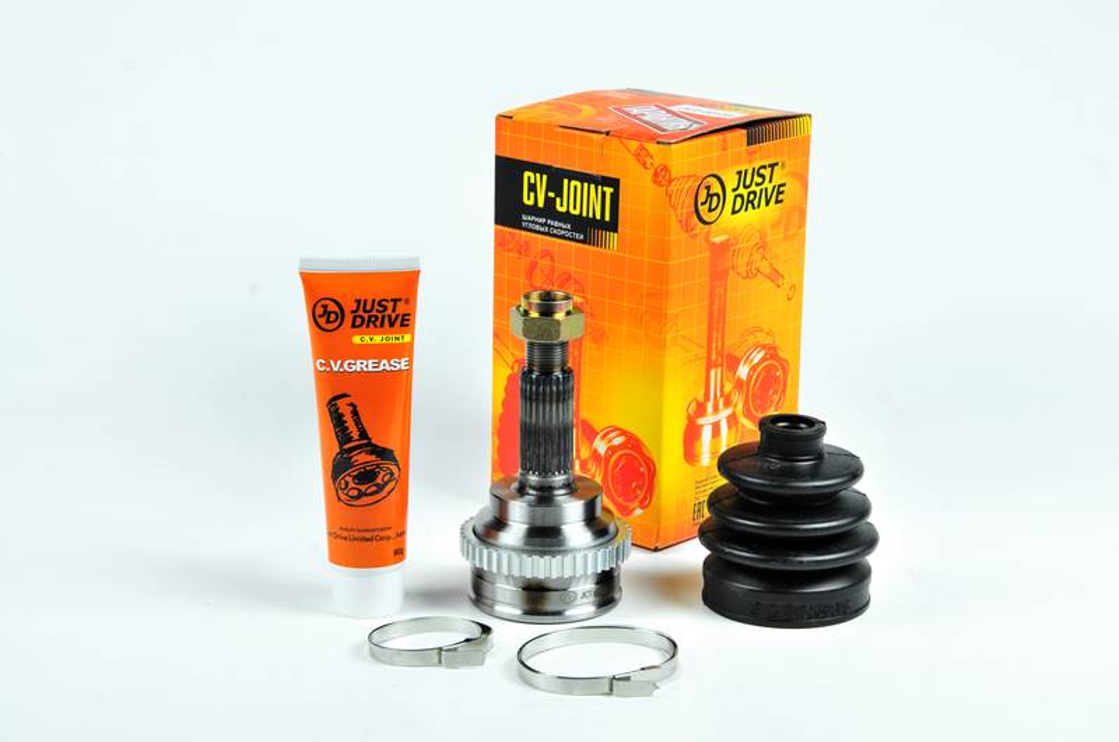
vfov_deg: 14.7
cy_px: 371
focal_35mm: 93
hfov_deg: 21.9
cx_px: 560
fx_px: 2887
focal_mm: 62
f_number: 10
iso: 200
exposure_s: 1/125
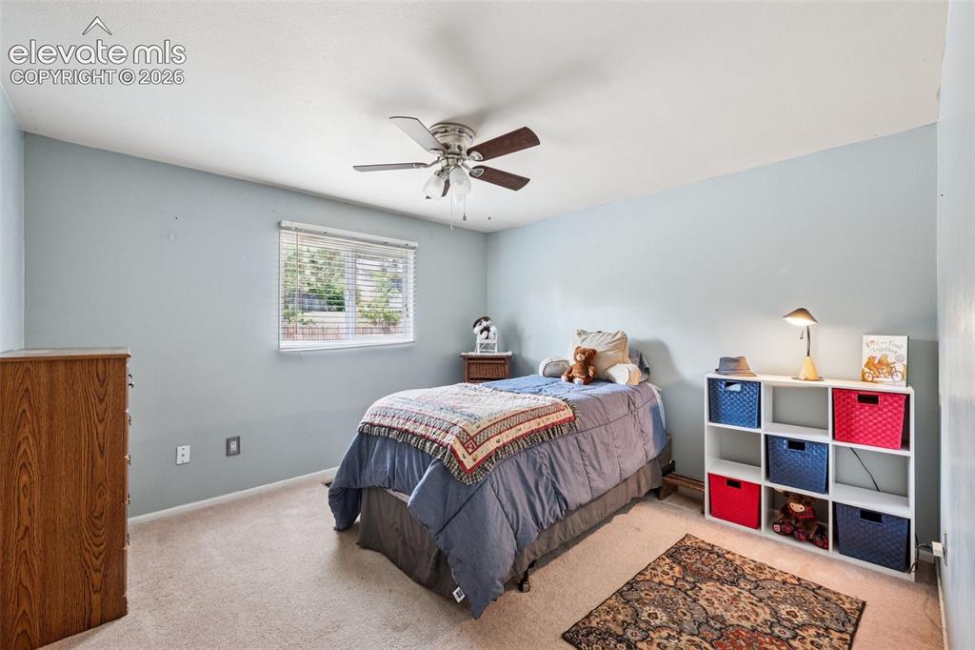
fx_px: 406
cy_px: 325
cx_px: 488
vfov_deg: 77.3
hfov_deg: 100.4
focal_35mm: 15
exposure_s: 1.6
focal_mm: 15
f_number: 11
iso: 100
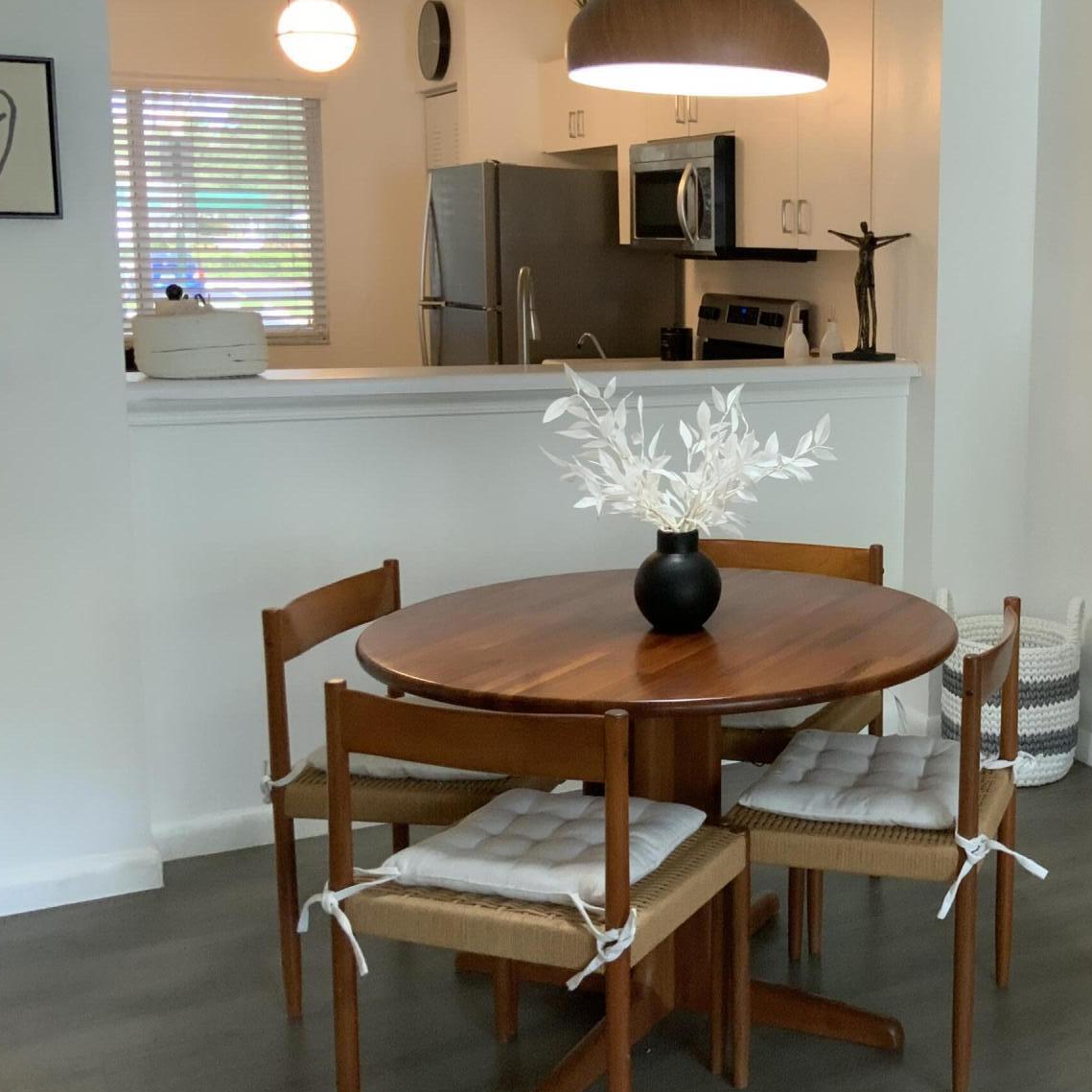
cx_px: 905
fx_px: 1606
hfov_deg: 36.0
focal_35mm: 45
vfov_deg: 37.5
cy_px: 489
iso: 200
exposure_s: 1/60
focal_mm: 3
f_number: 1.8
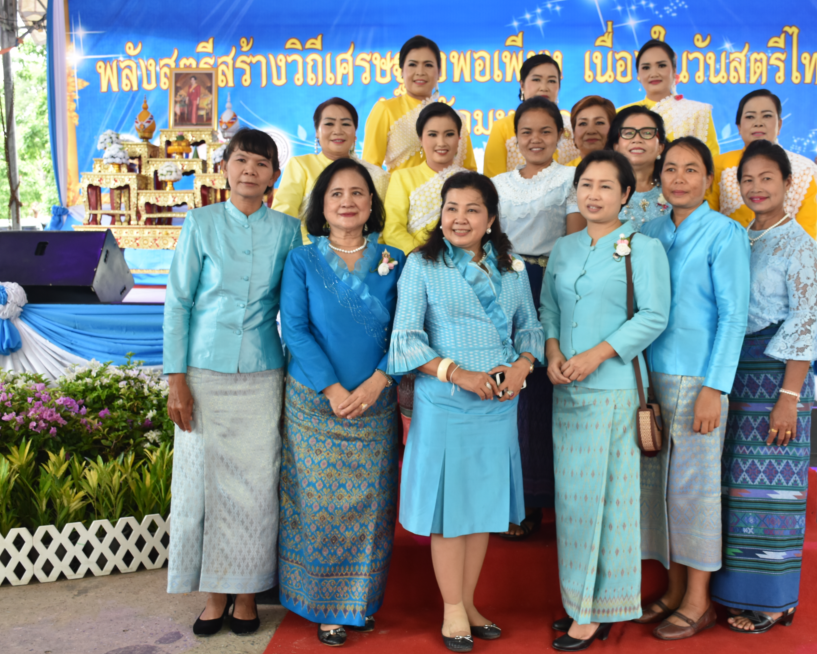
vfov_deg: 35.2
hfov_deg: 43.0
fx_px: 1031
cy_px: 316
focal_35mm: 43
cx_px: 494
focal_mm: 23
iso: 400
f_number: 4.5
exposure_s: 1/80
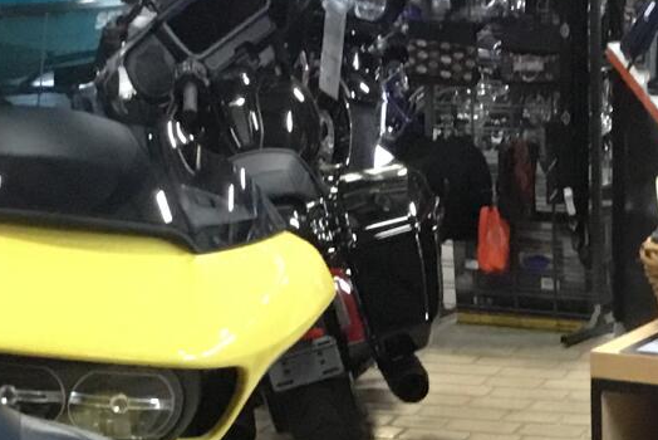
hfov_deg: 16.4
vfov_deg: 10.5
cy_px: 784
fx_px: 2249
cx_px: 620
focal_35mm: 123
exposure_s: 1/30
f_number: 2.4
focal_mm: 3.3
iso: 250
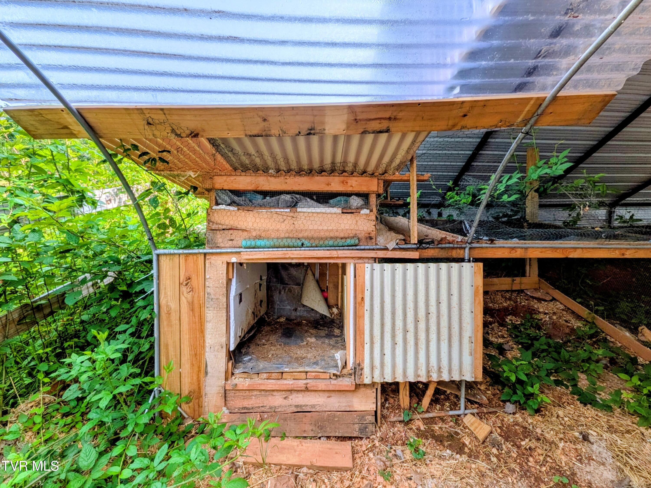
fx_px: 263
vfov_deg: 85.7
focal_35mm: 14
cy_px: 244
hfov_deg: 102.1
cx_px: 326
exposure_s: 1/625
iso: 26
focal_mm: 1.85
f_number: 2.2
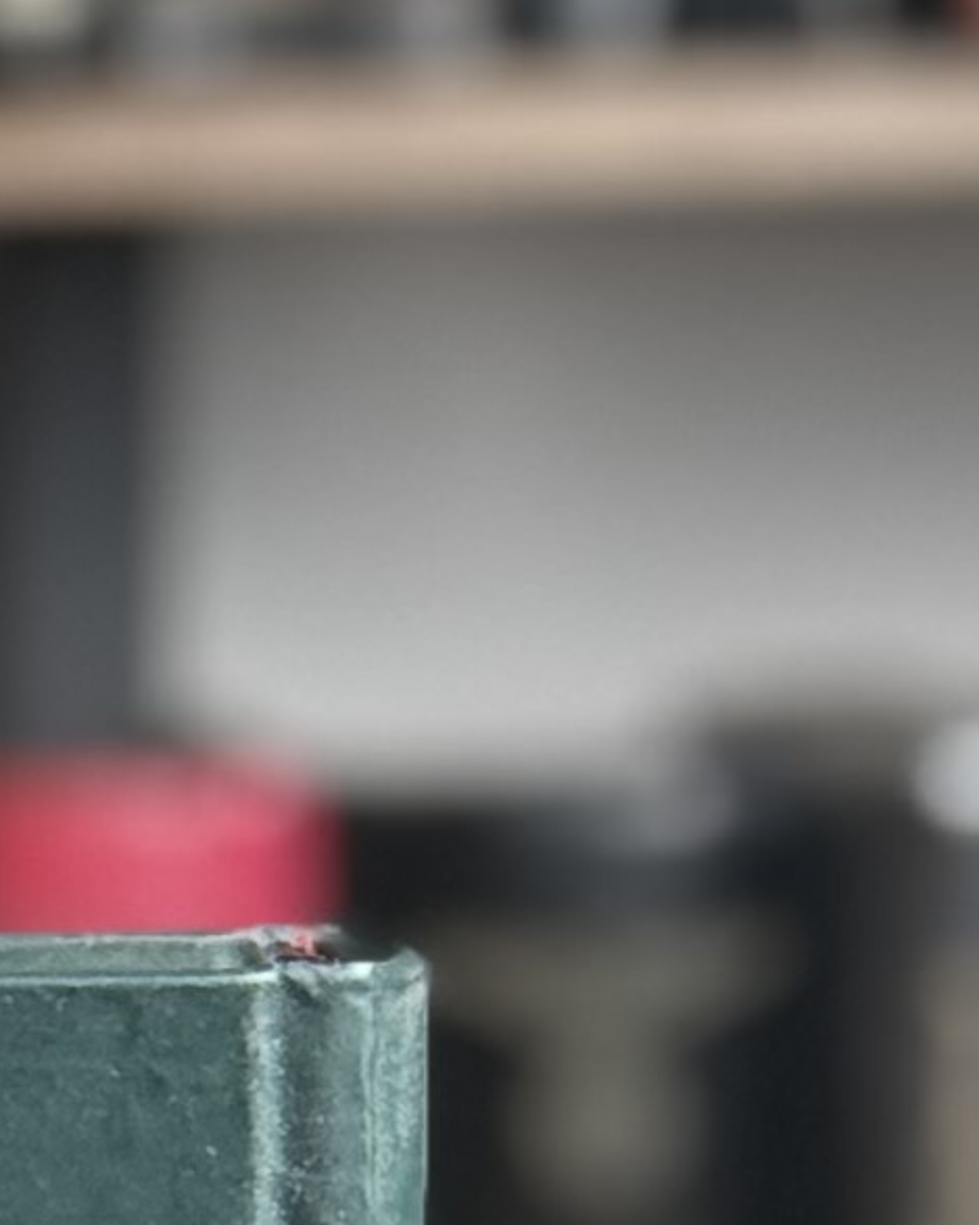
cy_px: 904
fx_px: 11671
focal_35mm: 322
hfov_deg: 4.7
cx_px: -1196
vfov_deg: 6.0
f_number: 1.78
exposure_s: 1/100
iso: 200
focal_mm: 6.76
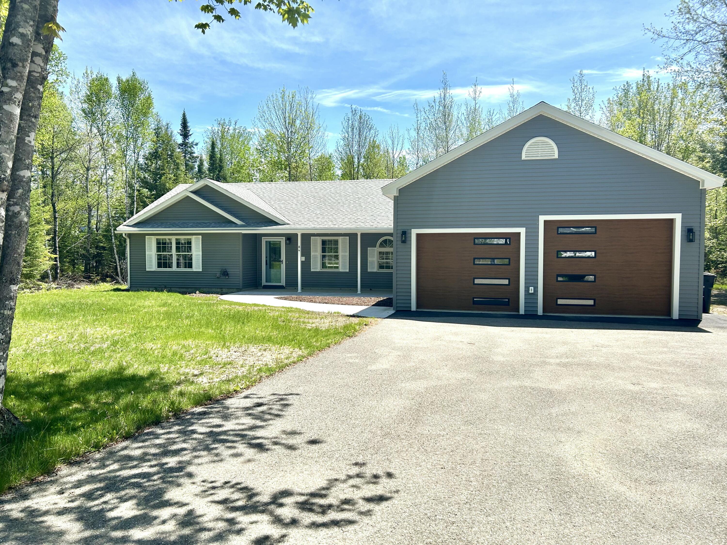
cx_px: 364
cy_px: 272
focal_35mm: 26
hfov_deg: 67.3
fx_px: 546
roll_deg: +0.2
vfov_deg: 53.1
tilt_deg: -2.7
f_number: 1.5
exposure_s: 1/3831
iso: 50
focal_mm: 5.7
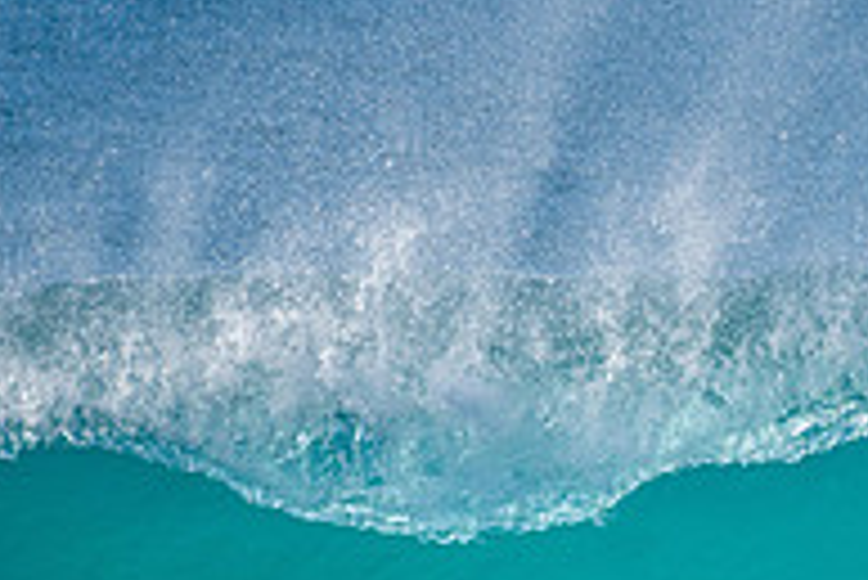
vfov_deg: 0.6
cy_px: 713
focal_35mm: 2253
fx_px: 54361
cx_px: 832
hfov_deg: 0.9
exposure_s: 1/1250
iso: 250
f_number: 5.6
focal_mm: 500
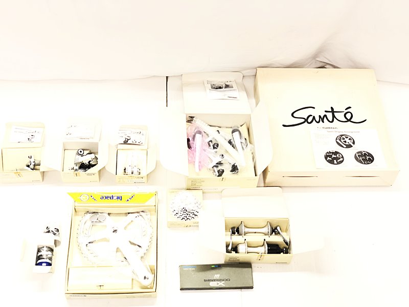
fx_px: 614
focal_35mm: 52
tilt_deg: -55.3
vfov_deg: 28.0
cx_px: 204
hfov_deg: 36.8
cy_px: 154
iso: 100
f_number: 2.4
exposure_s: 1/33
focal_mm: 6
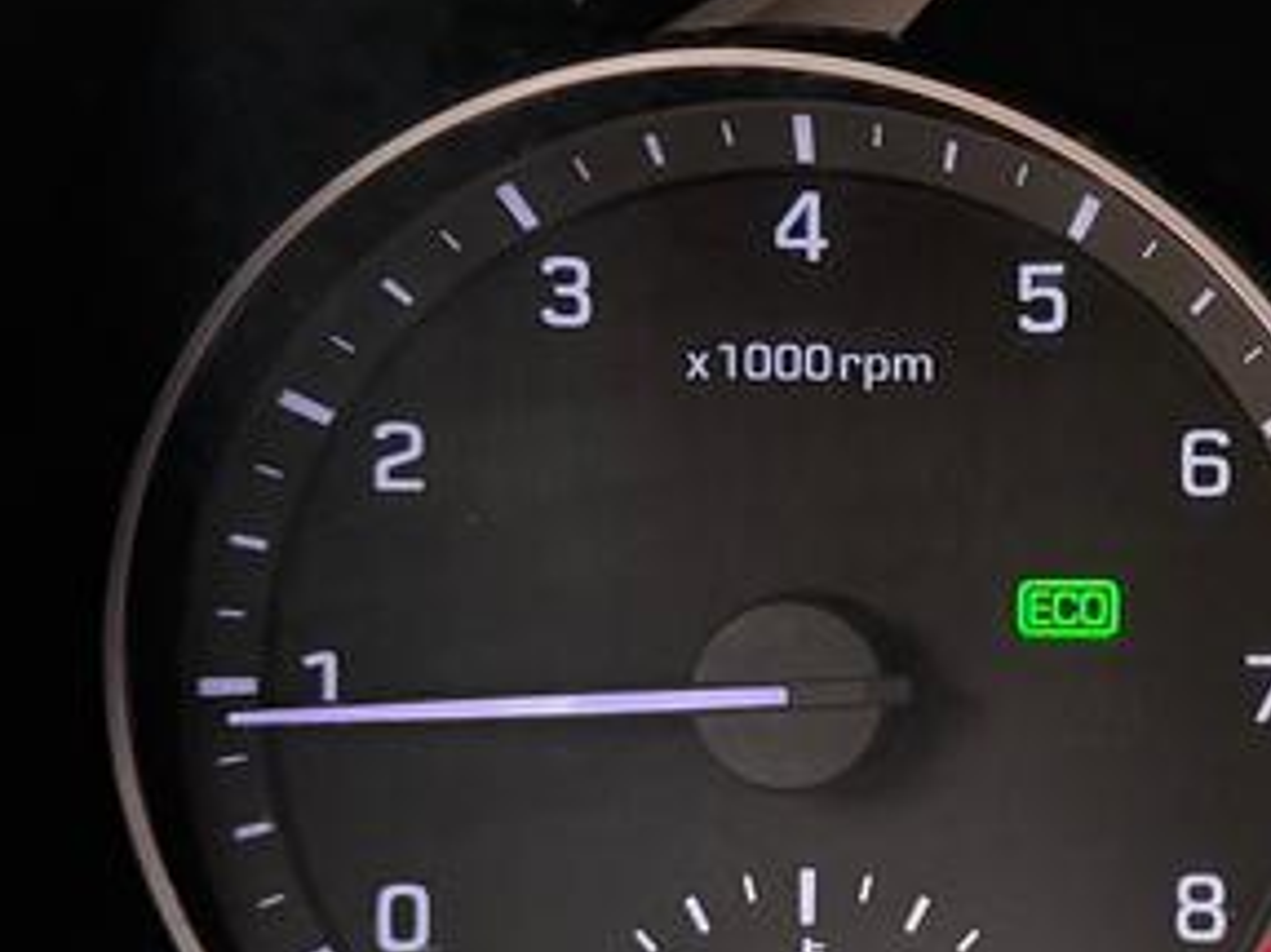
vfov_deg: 13.8
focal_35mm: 107
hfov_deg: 17.5
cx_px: 1559
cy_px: 540
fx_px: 3927
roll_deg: -2.8
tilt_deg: -20.9
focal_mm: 6.76
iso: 200
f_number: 1.78
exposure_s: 1/116
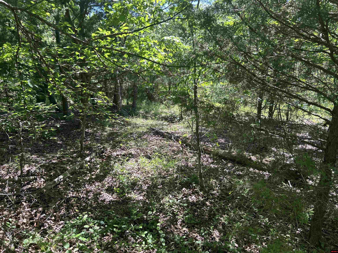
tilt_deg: -10.3
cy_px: 126
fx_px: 254
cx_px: 169
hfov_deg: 67.3
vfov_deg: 53.1
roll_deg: -1.9
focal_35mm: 26
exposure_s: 1/371
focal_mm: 5.7
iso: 50
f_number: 1.5
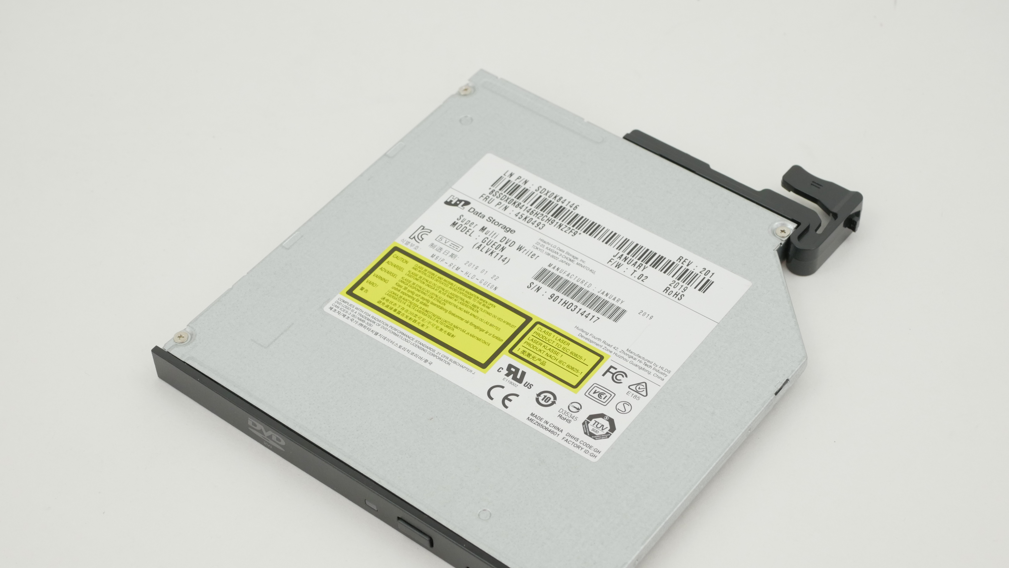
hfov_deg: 31.9
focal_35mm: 66
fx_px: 1766
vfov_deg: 18.2
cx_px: 501
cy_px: 354
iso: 800
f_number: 6.3
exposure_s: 1/160
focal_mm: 30
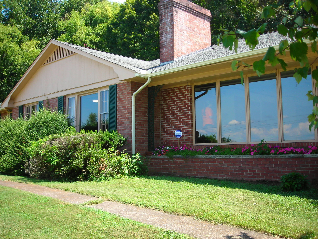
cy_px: 120
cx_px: 159
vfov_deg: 37.7
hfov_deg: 49.0
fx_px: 349
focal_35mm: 38
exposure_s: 1/193
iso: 50
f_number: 3.2
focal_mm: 6.3
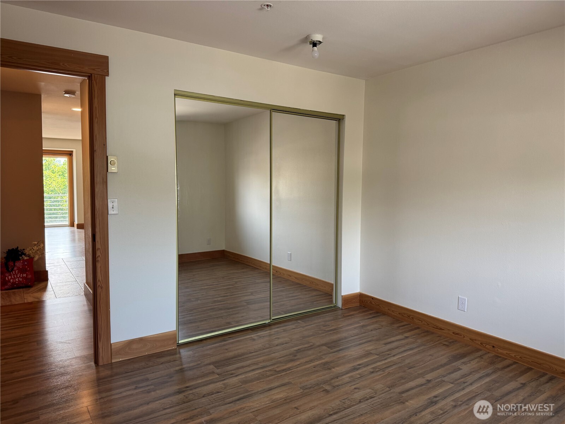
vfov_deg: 56.8
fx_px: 392
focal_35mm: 24
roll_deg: -0.3
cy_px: 212
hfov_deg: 71.6
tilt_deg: -4.4
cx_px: 282
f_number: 1.78
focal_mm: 6.76
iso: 125
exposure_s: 1/121
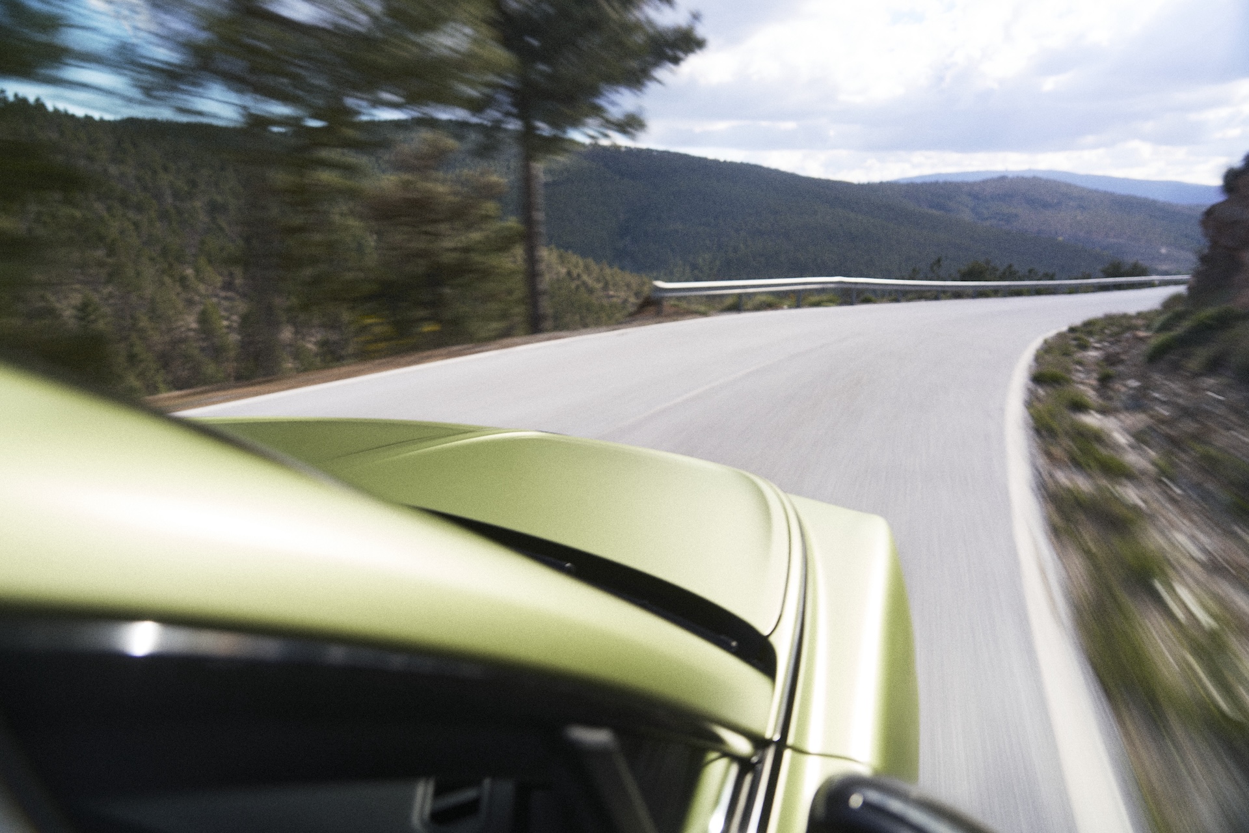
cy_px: 416
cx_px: 624
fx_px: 833
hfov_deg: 73.7
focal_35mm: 24
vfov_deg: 53.1
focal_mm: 24
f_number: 2.8
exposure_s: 1/30
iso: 125
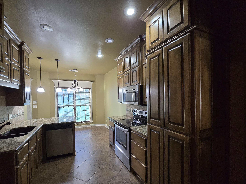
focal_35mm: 14
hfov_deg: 102.0
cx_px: 117
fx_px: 99
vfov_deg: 85.5
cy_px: 99
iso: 500
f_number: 2.2
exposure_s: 1/60
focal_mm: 2.2
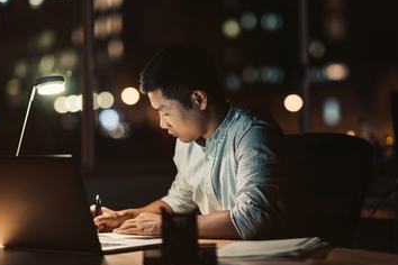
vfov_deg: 14.3
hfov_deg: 21.2
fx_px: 1061
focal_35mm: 96
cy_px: 126
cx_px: 216
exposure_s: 1/80
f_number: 1.8
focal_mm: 85
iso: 800
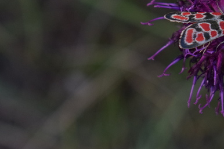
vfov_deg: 6.7
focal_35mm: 205
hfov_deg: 10.0
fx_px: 1276
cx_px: 204
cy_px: 30
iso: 800
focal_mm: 55
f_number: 7.1
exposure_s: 1/800
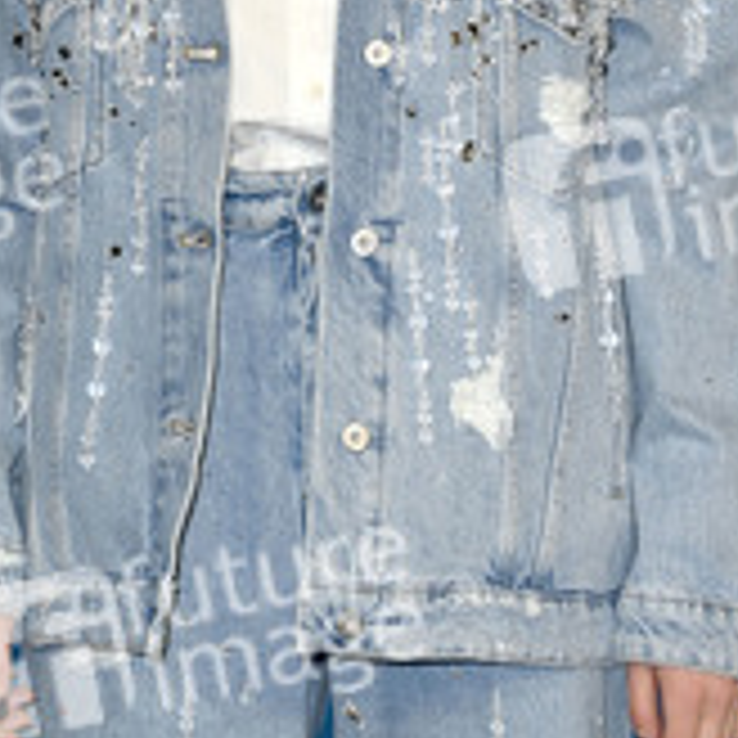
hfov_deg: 10.8
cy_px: -40
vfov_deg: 10.7
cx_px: 324
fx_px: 3908
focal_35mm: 162
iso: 800
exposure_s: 1/200
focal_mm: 78
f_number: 5.6
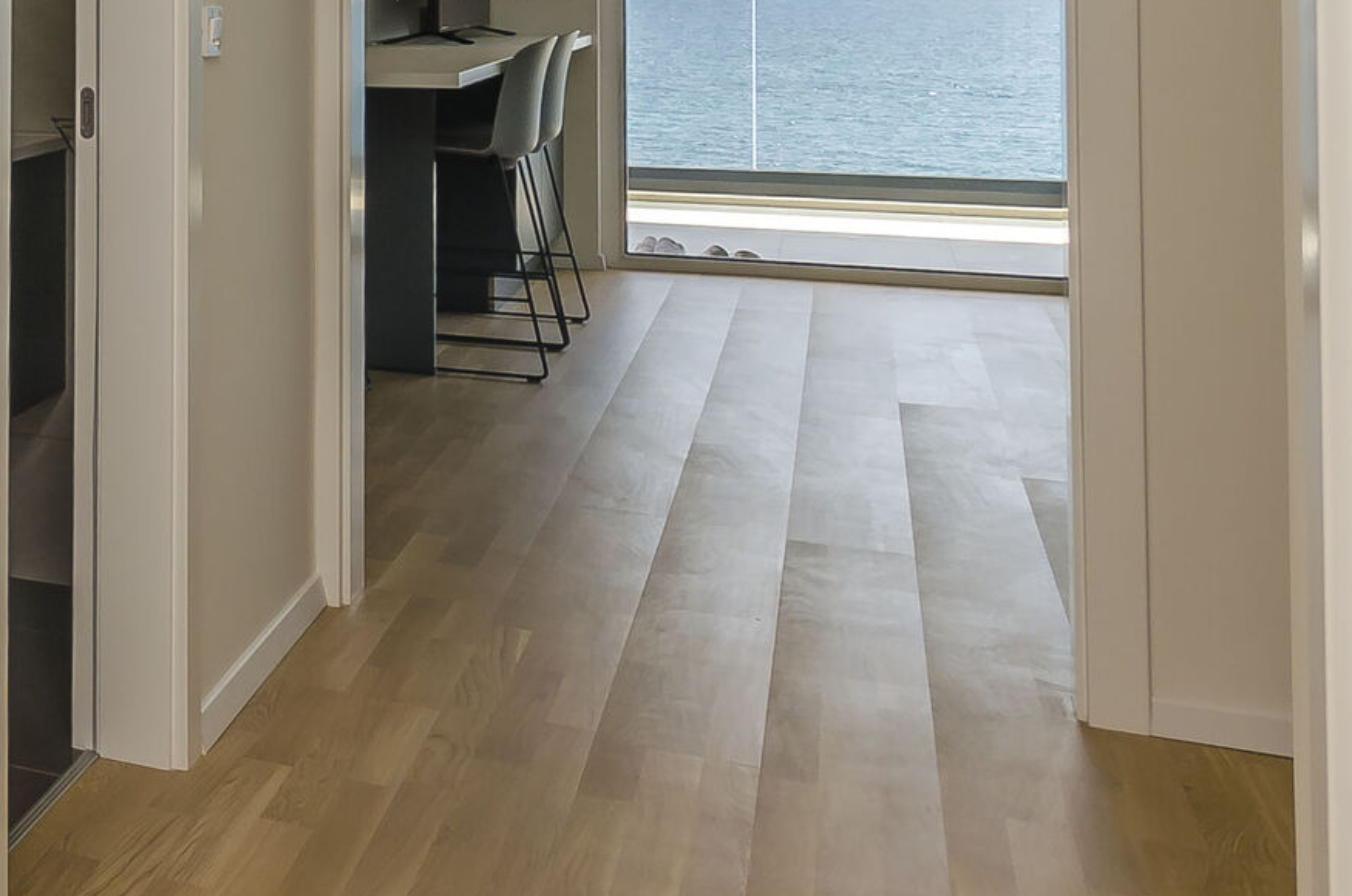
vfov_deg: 25.3
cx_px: -510
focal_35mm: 48
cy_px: -160
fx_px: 1799
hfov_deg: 30.2
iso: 100
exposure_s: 1/100
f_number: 8
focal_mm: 10
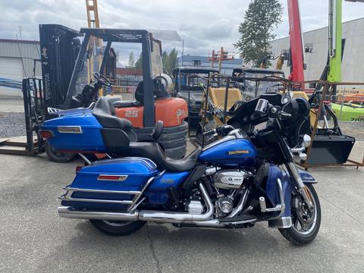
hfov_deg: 67.3
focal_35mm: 26
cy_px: 136
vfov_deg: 53.1
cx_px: 182
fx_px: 273
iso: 32
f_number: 1.8
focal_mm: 4.25
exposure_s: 1/1585
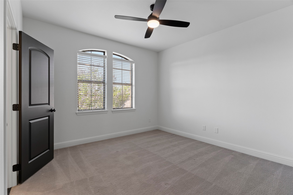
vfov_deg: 70.4
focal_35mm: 17
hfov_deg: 93.3
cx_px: 146
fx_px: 138
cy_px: 98
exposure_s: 1/2
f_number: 10
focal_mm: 17
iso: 400
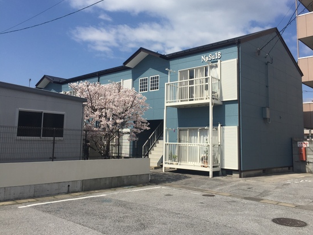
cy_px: 107
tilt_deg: +7.6
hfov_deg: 56.7
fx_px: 289
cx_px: 170
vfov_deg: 44.1
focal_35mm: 32
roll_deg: -1.3
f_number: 2.2
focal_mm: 4.15
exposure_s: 1/3597
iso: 32
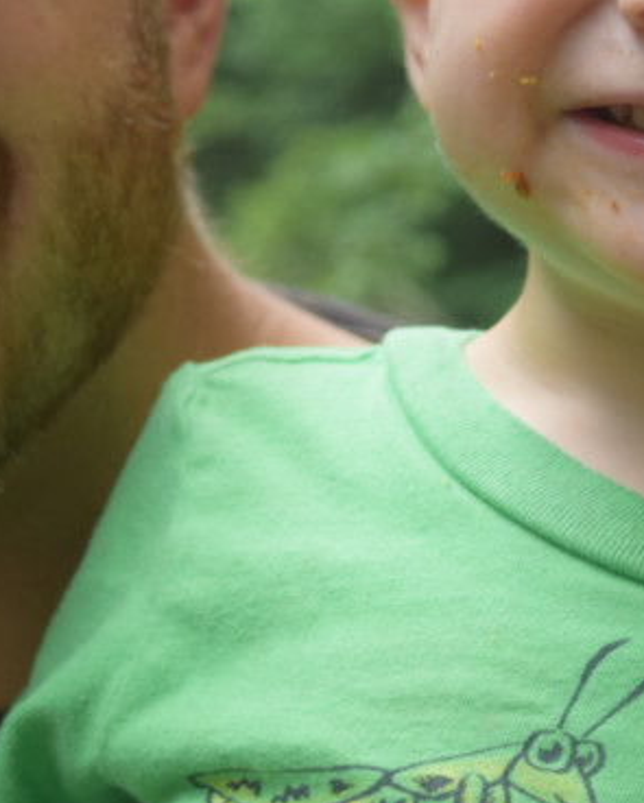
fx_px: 3093
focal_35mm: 130
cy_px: 80
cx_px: 135
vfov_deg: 14.6
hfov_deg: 11.8
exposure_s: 1/100
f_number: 5
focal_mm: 34
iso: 400
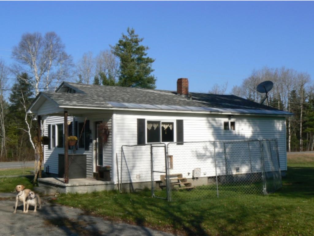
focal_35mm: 46
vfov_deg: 31.5
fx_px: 417
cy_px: 118
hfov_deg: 41.2
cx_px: 157
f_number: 6.3
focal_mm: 7.6
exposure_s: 1/400
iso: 80
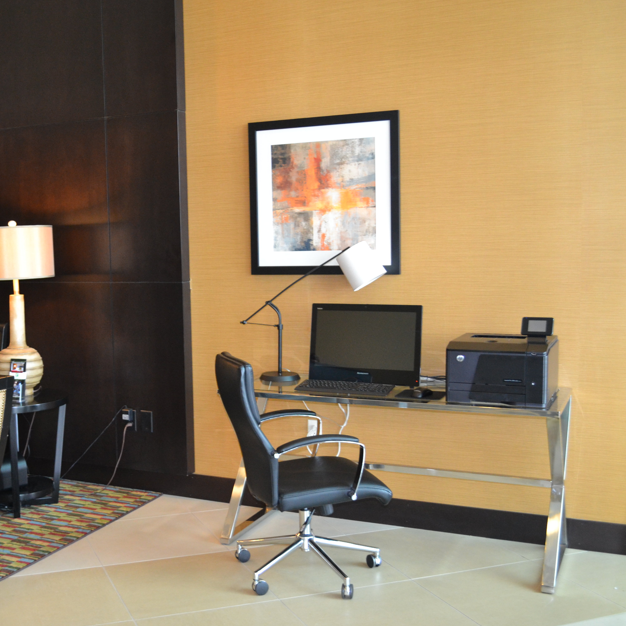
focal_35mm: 43
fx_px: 880
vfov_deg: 39.2
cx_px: 179
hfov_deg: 38.4
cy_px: 315
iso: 1000
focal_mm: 22
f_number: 3.8
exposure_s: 1/60
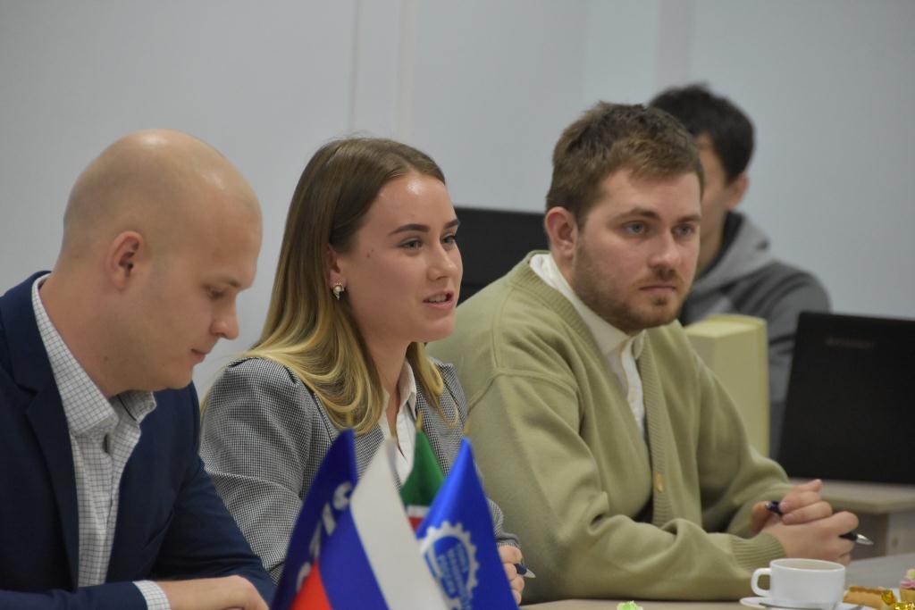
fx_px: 6482
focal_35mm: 255
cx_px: 458
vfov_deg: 5.4
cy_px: 305
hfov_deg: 8.1
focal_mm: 170
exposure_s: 1/250
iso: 3200
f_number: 5.6
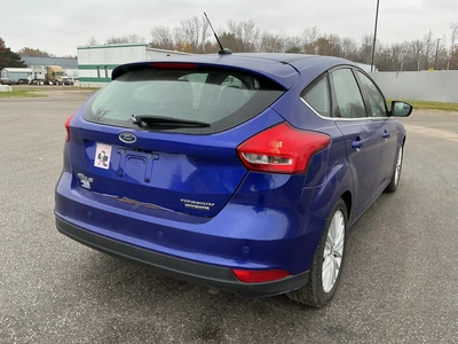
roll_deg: -0.9
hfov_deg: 63.4
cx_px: 229
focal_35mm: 28
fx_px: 370
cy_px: 172
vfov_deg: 49.7
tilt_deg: -12.5
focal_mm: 3
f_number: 1.8
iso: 64
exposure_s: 1/122
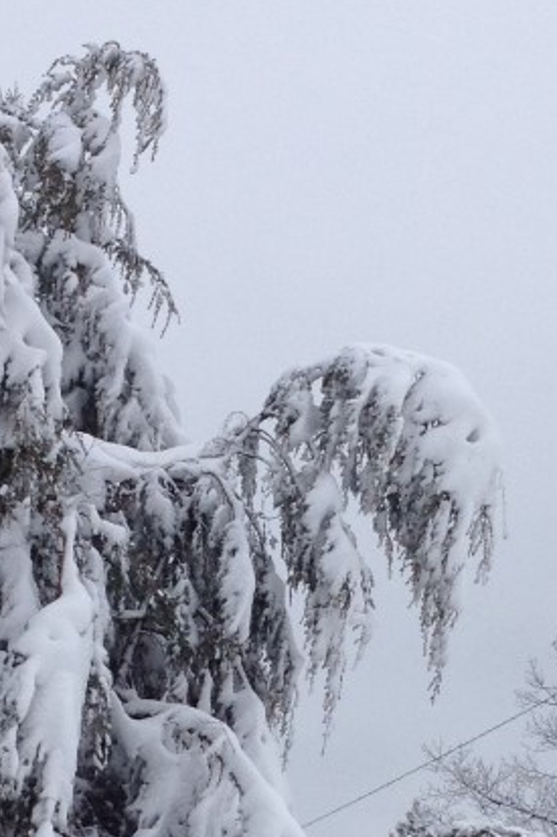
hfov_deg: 10.8
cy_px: 701
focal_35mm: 127
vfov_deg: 16.0
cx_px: 379
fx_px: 2950
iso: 50
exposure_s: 1/2404
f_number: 2.4
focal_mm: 4.28
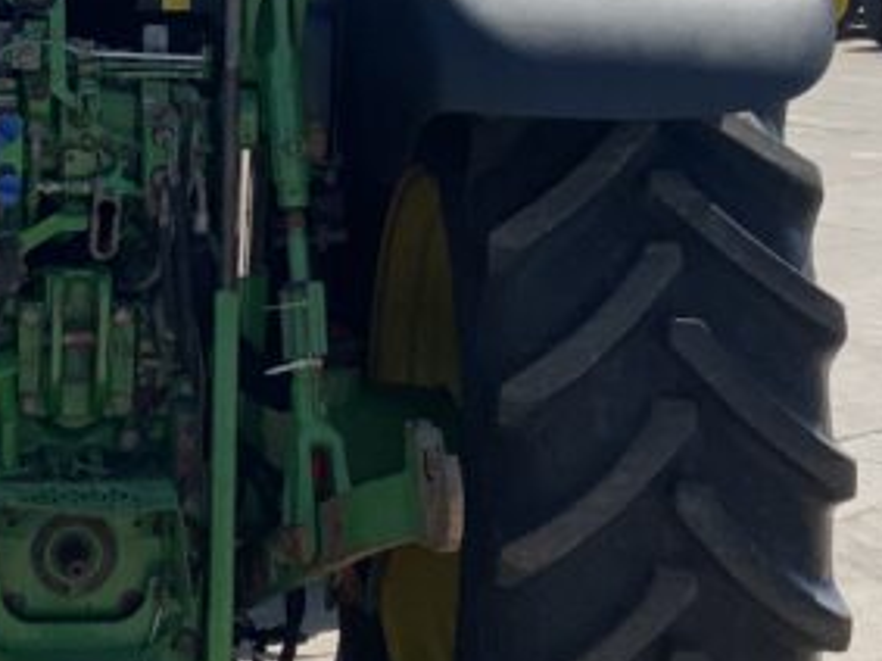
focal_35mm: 105
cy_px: 78
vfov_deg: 14.0
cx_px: 302
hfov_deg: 18.7
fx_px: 2674
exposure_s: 1/1984
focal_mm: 3
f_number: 1.8
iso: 20
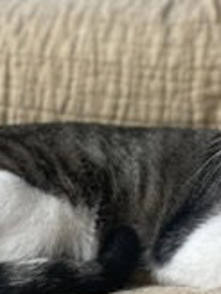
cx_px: 142
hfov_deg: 19.3
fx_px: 647
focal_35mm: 76
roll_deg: +1.2
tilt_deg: -5.6
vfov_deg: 25.6
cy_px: 186
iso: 50
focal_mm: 4.2
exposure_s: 1/121
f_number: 1.6
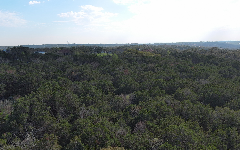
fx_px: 235
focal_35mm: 36
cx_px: 100
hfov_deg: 53.7
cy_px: 90
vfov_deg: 35.2
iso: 100
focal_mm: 10.57
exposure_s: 1/1672
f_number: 2.8
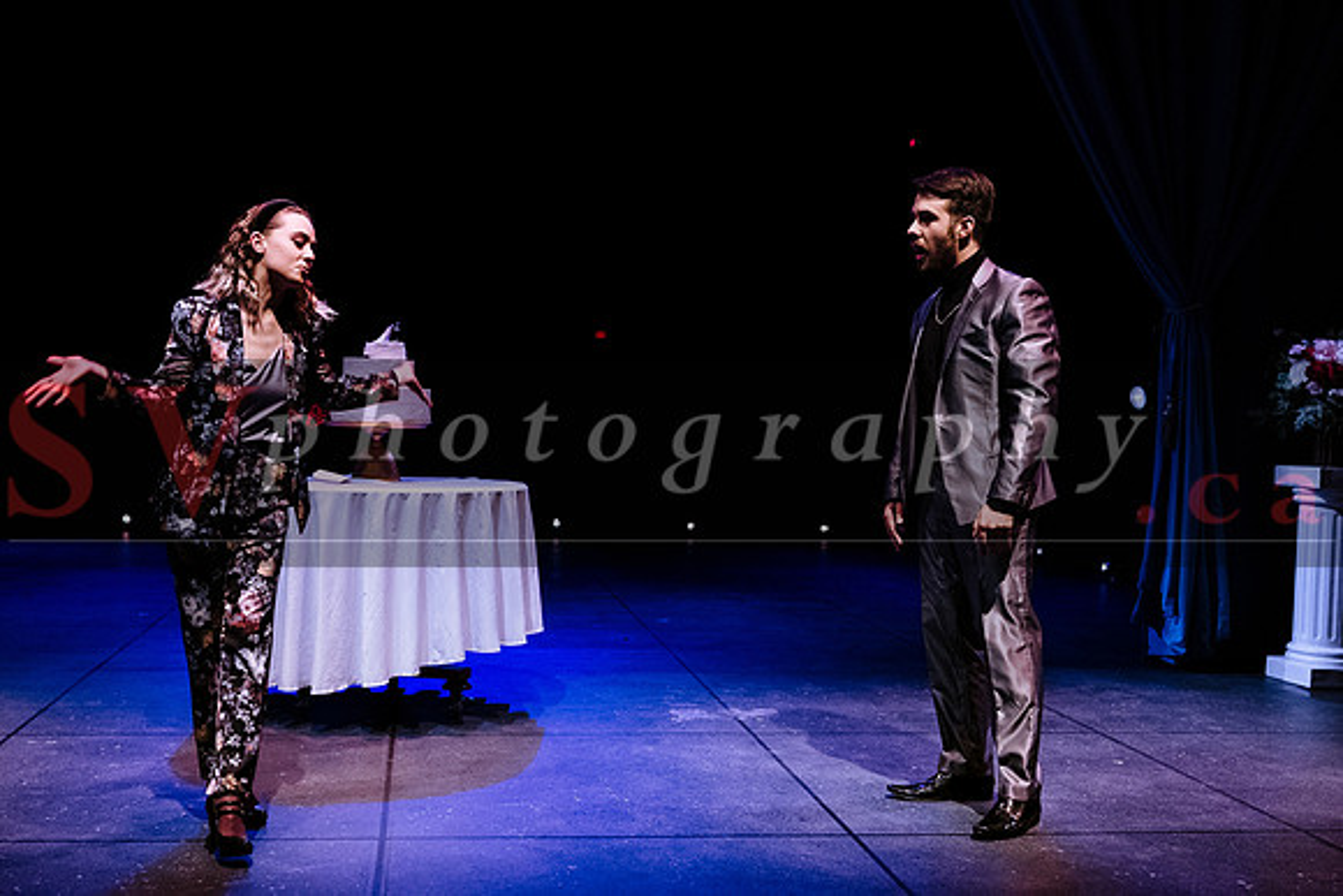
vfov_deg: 33.2
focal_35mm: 40
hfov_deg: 48.1
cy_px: 492
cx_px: 576
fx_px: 1501
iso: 1600
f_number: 2.8
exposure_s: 1/125
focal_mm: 35
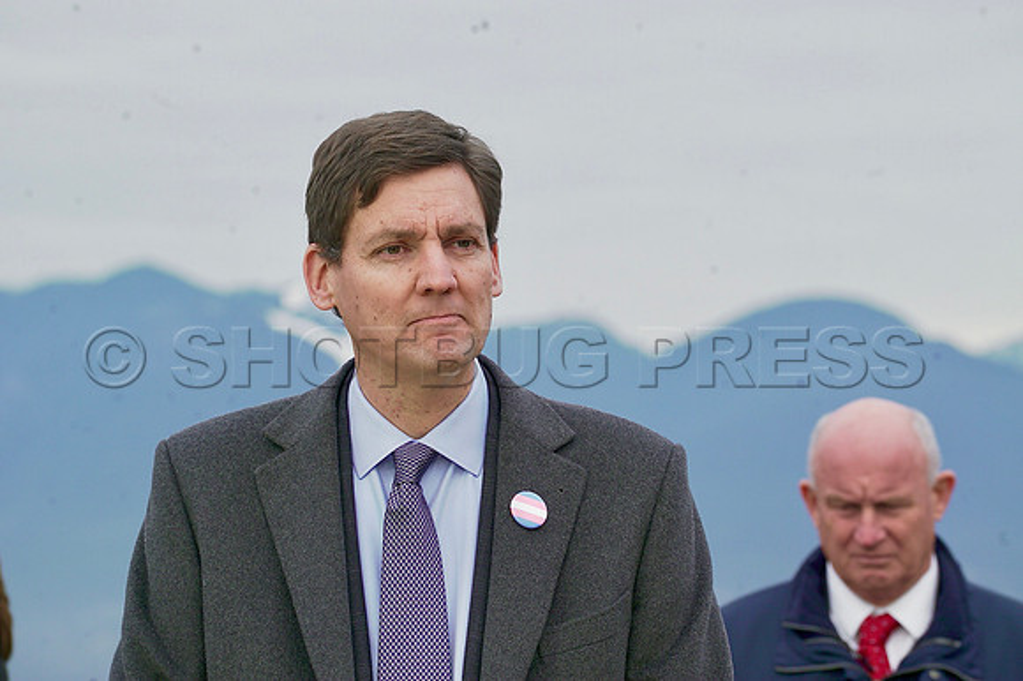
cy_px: 340
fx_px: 5680
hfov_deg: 10.3
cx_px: 512
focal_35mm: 200
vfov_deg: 6.9
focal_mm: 200
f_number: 10
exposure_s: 1/200
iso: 320
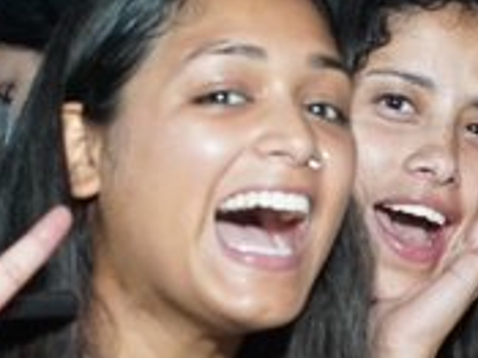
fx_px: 3270
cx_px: 639
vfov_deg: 6.2
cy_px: 344
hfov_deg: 8.2
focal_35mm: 237
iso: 1000
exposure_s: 1/160
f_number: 2.8
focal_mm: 36
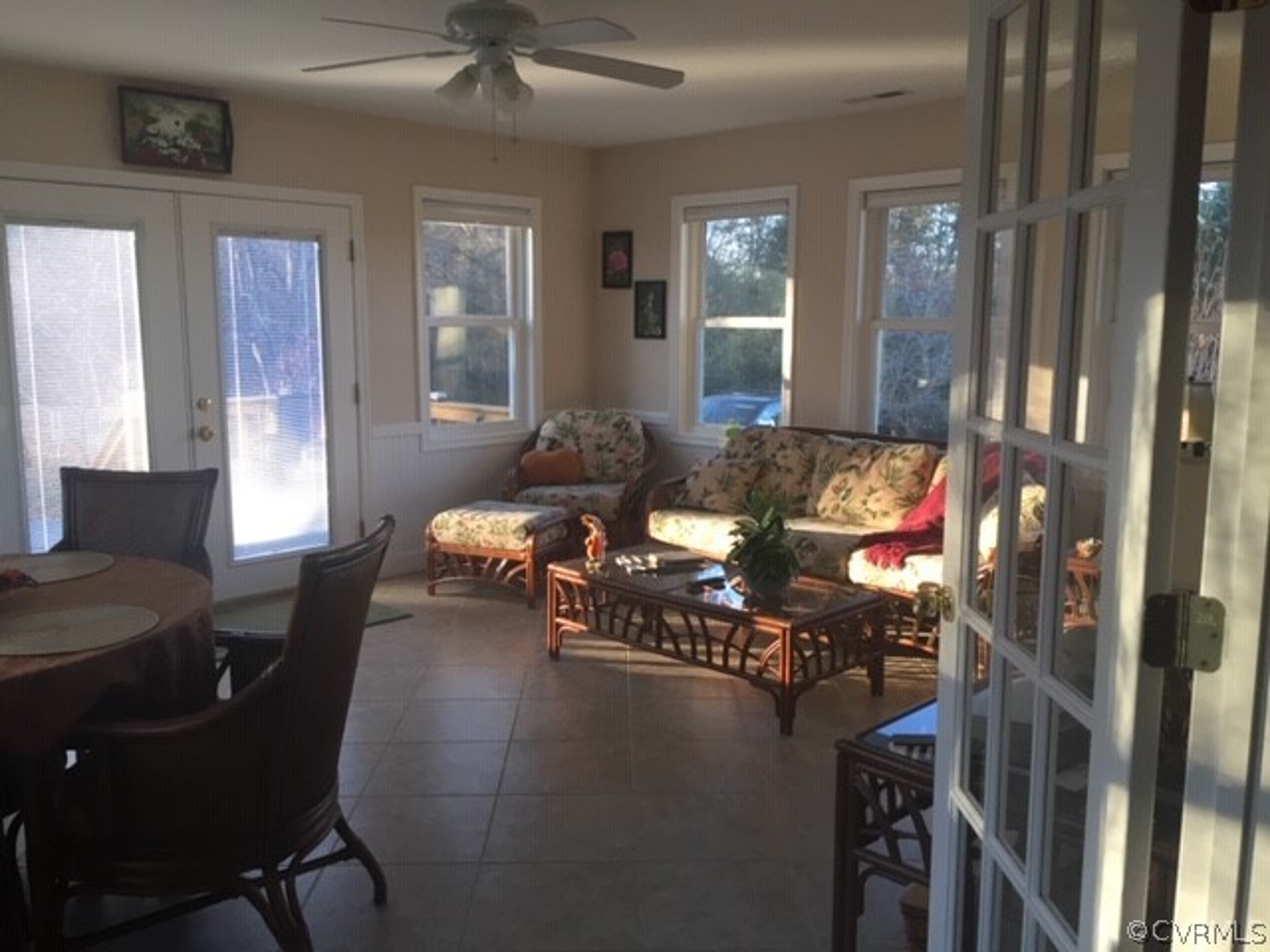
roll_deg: -0.7
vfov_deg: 48.2
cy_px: 476
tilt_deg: -7.7
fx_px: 1064
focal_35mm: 29
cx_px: 635
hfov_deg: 61.7
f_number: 2.2
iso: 32
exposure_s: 1/30
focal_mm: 4.15
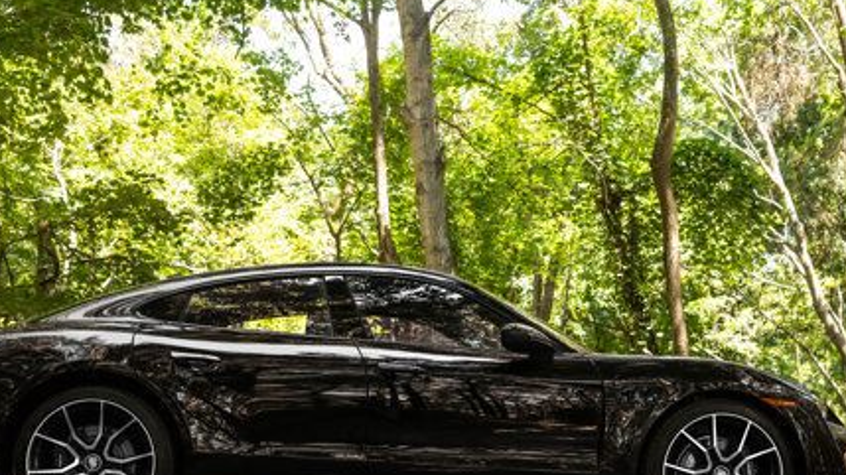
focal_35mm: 56
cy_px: 389
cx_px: 430
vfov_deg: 21.1
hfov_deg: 37.2
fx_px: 1256
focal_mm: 34
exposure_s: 1/500
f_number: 4.5
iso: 640
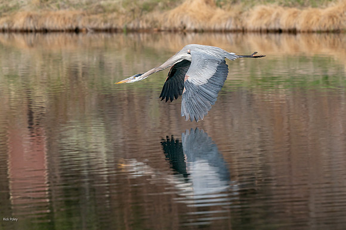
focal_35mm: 645
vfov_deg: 2.1
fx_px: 6192
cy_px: 81
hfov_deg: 3.2
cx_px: 224
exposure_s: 1/2500
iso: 2000
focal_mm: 498
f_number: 9
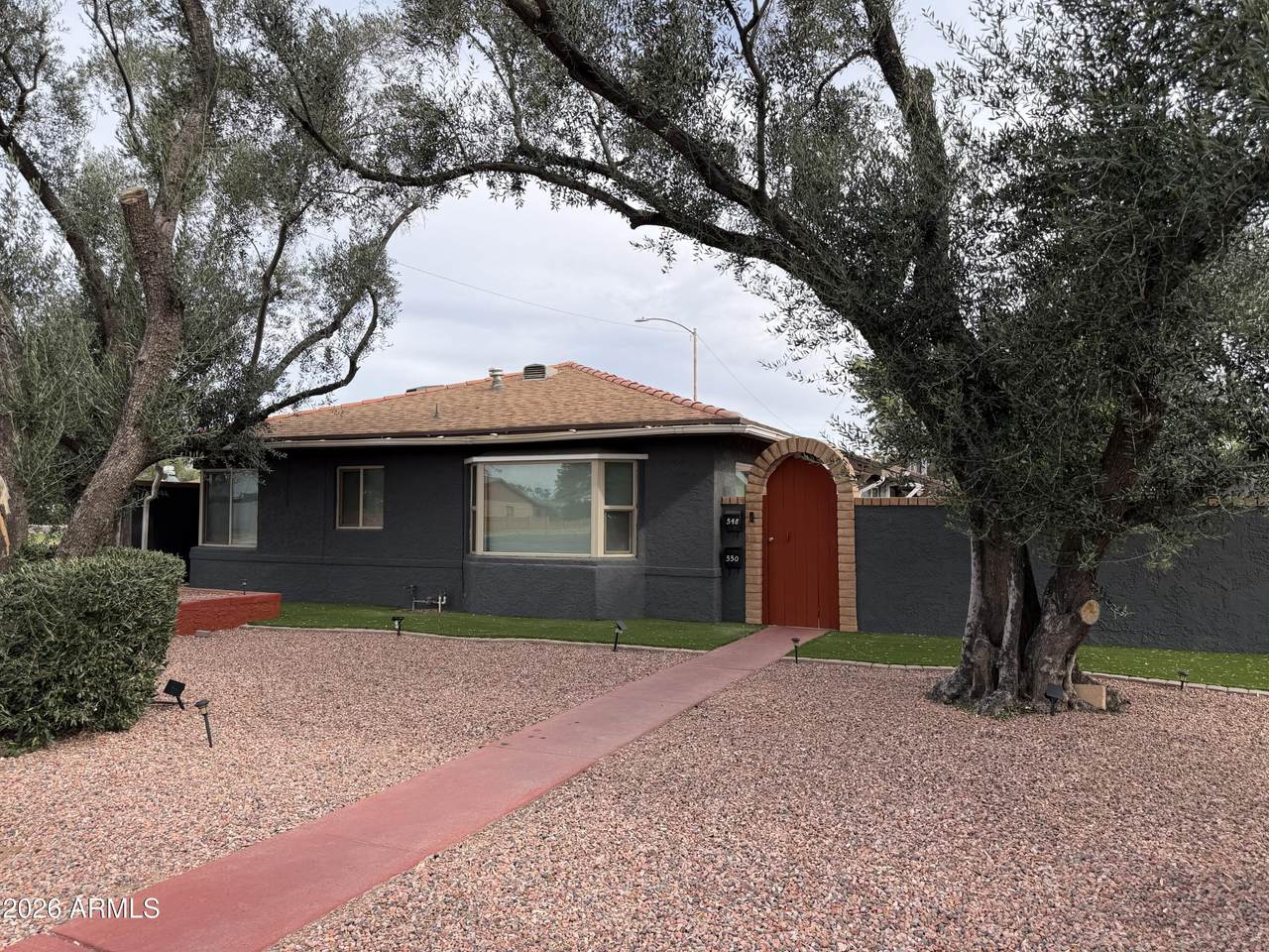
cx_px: 634
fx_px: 880
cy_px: 476
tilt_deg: +2.0
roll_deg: -0.6
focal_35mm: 24
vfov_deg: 56.8
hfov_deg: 71.6
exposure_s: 1/2232
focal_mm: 6.76
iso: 80
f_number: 1.78
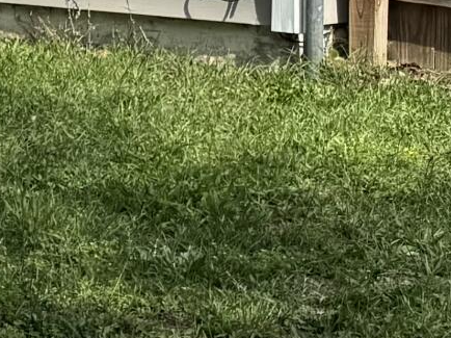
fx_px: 2162
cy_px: -149
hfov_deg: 8.8
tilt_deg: -1.3
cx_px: -1061
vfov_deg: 8.7
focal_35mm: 166
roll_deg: +0.5
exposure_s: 1/5348
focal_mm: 6.76
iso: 80
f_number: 1.78
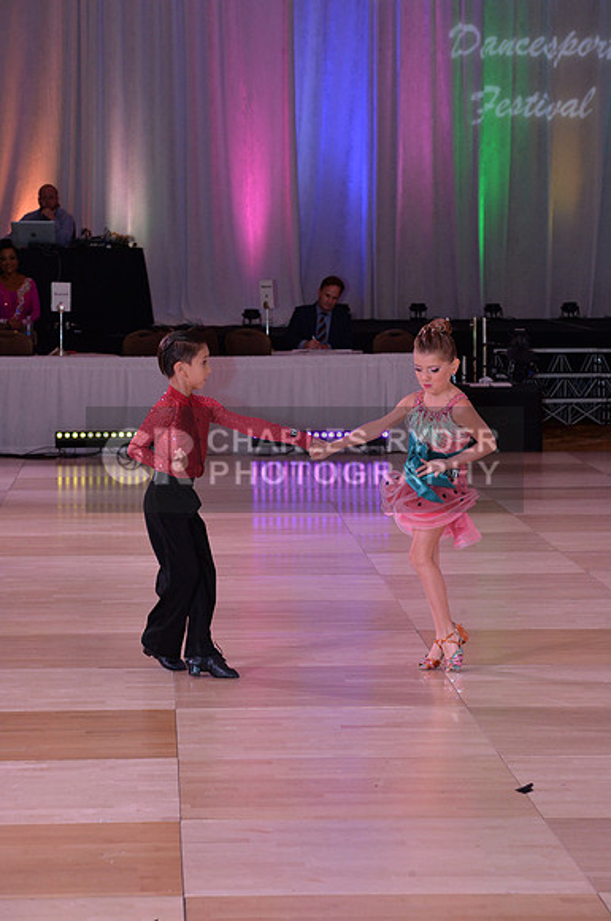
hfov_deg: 11.4
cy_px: 460
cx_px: 306
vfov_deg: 17.1
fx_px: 3064
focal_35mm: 120
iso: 2000
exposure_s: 1/250
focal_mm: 120
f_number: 8
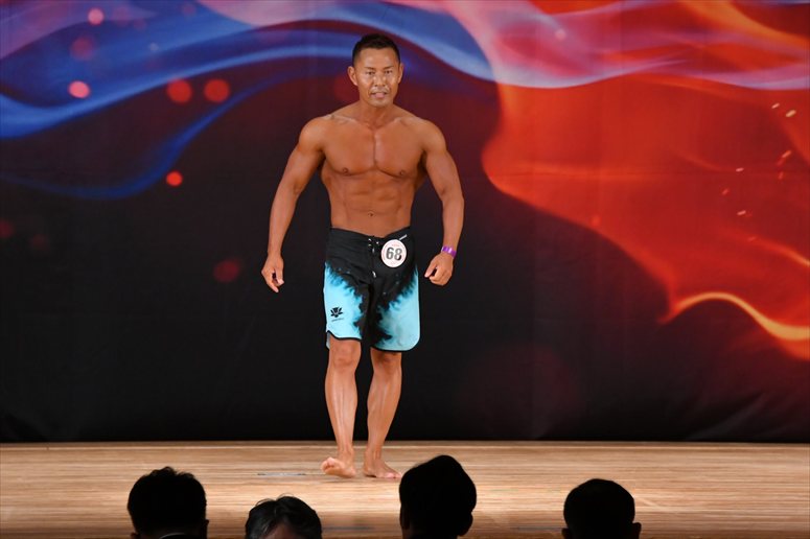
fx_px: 6072
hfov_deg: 7.6
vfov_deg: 5.1
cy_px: 270
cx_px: 405
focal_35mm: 270
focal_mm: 180
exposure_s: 1/400
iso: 3200
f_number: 5.6
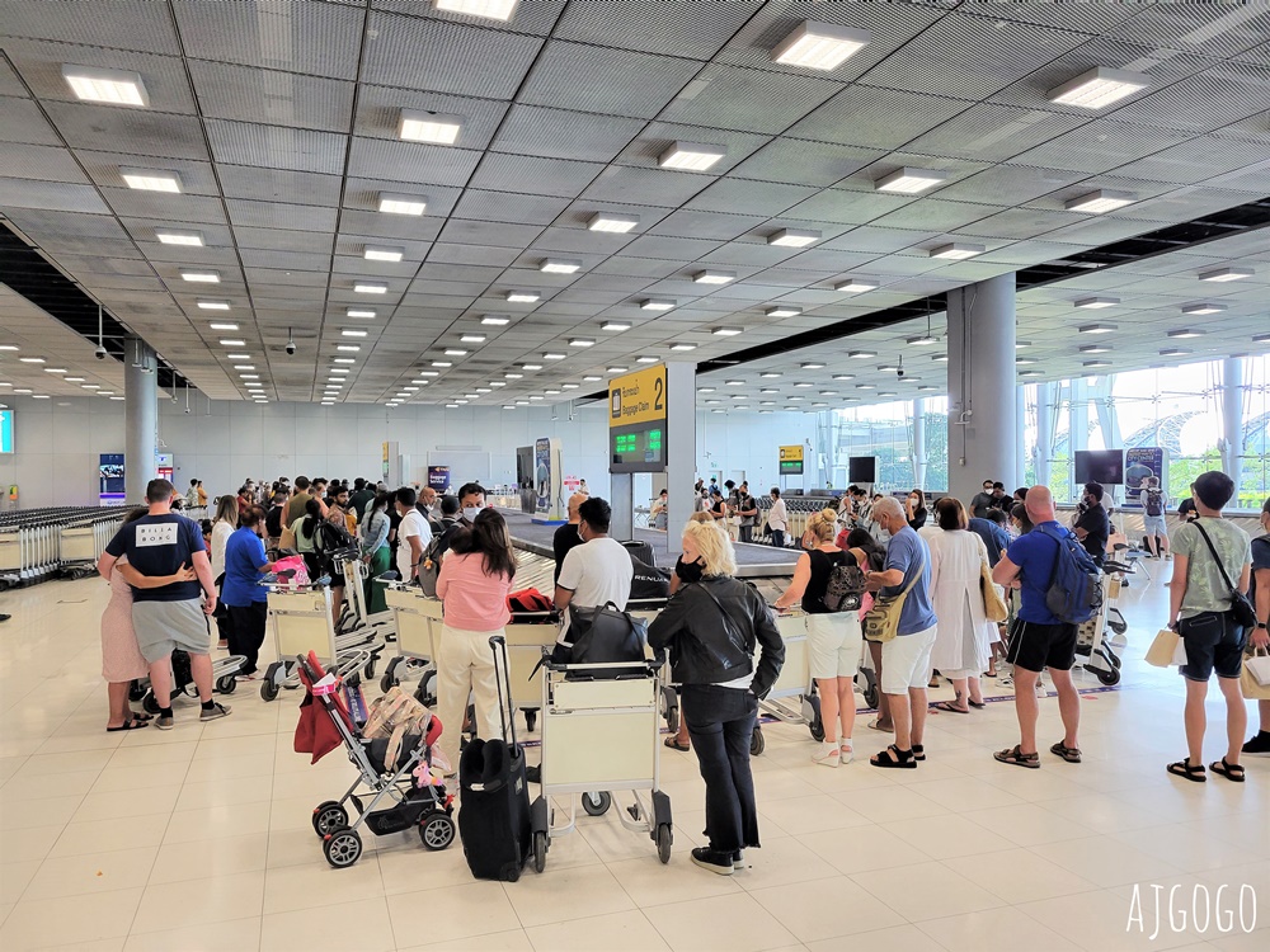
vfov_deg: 53.1
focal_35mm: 26
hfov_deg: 67.3
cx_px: 635
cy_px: 476
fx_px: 954
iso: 200
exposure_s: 1/100
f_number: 1.8
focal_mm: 5.4
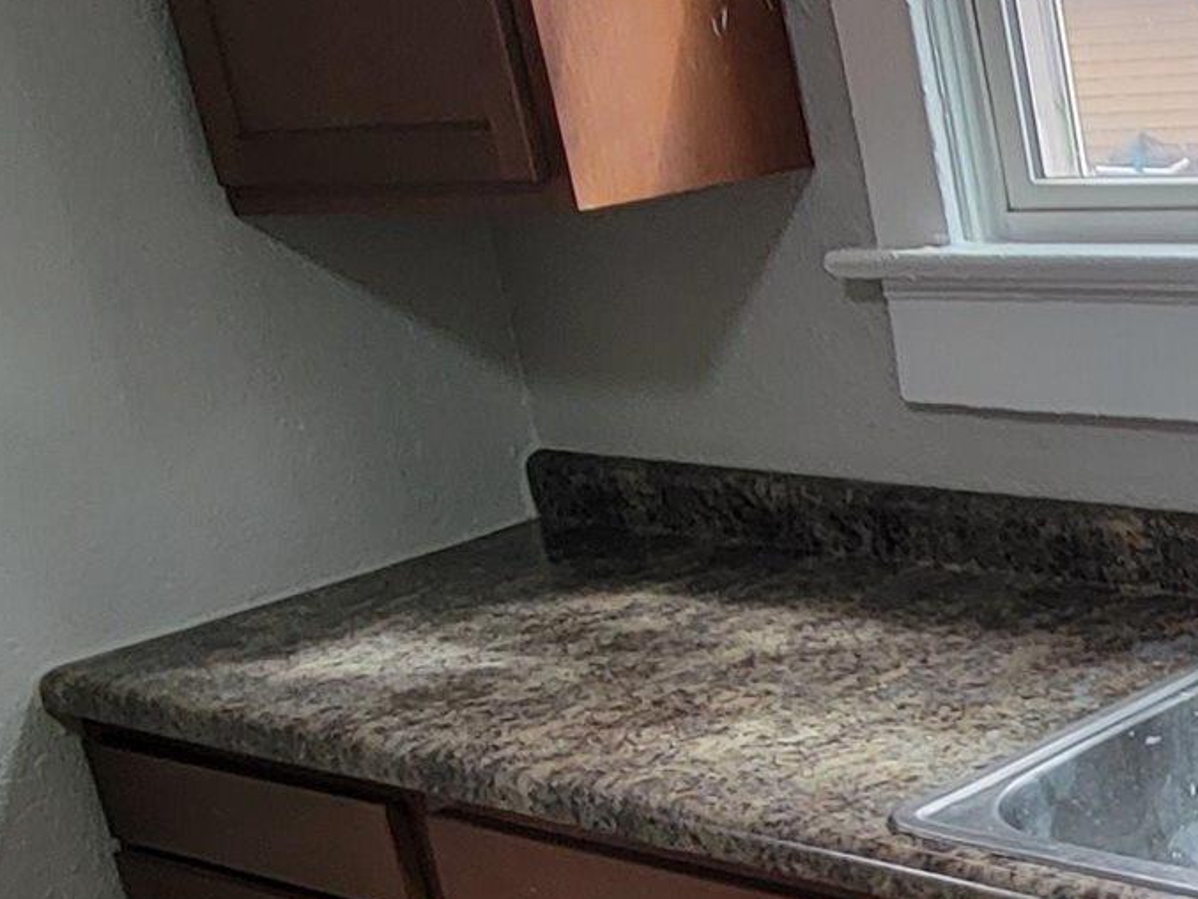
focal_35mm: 59
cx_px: 1547
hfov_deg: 27.4
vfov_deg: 24.6
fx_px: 2042
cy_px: 639
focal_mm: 2.2
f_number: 2.2
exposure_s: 1/60
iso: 64
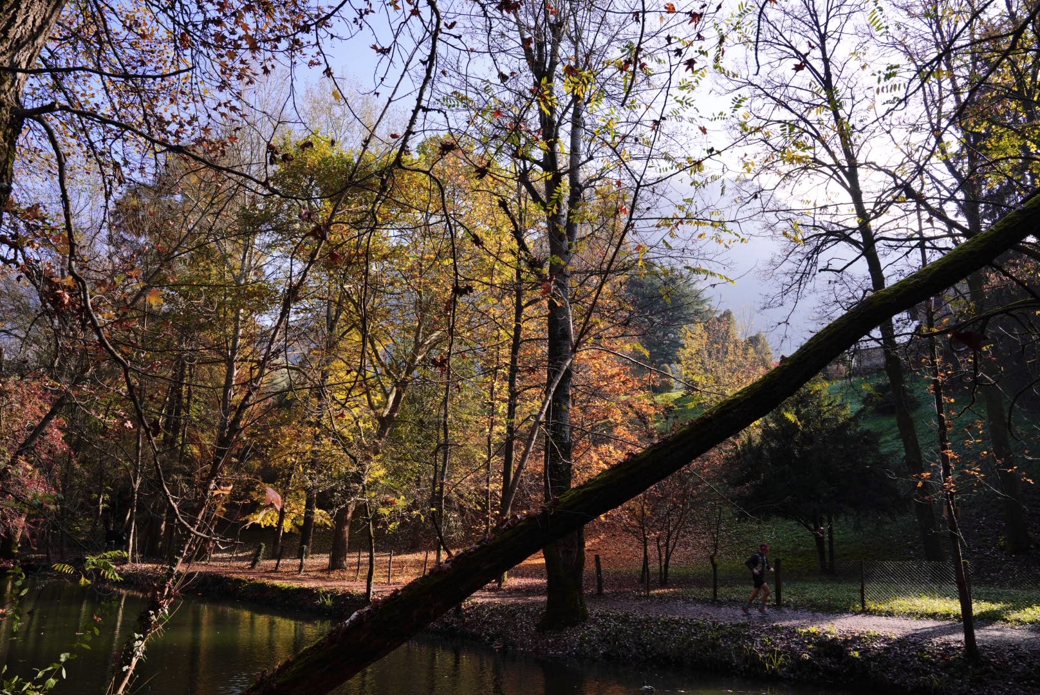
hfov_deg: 73.7
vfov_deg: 53.2
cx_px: 520
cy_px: 348
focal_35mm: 24
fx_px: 694
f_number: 9
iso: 200
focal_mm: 24
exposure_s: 1/160
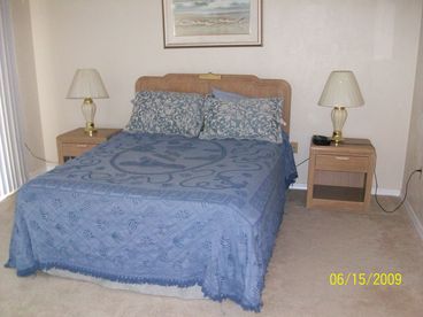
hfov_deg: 54.0
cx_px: 212
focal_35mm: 34
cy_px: 158
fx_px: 415
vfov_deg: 41.8
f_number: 2.8
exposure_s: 1/60
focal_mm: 5.7
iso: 320
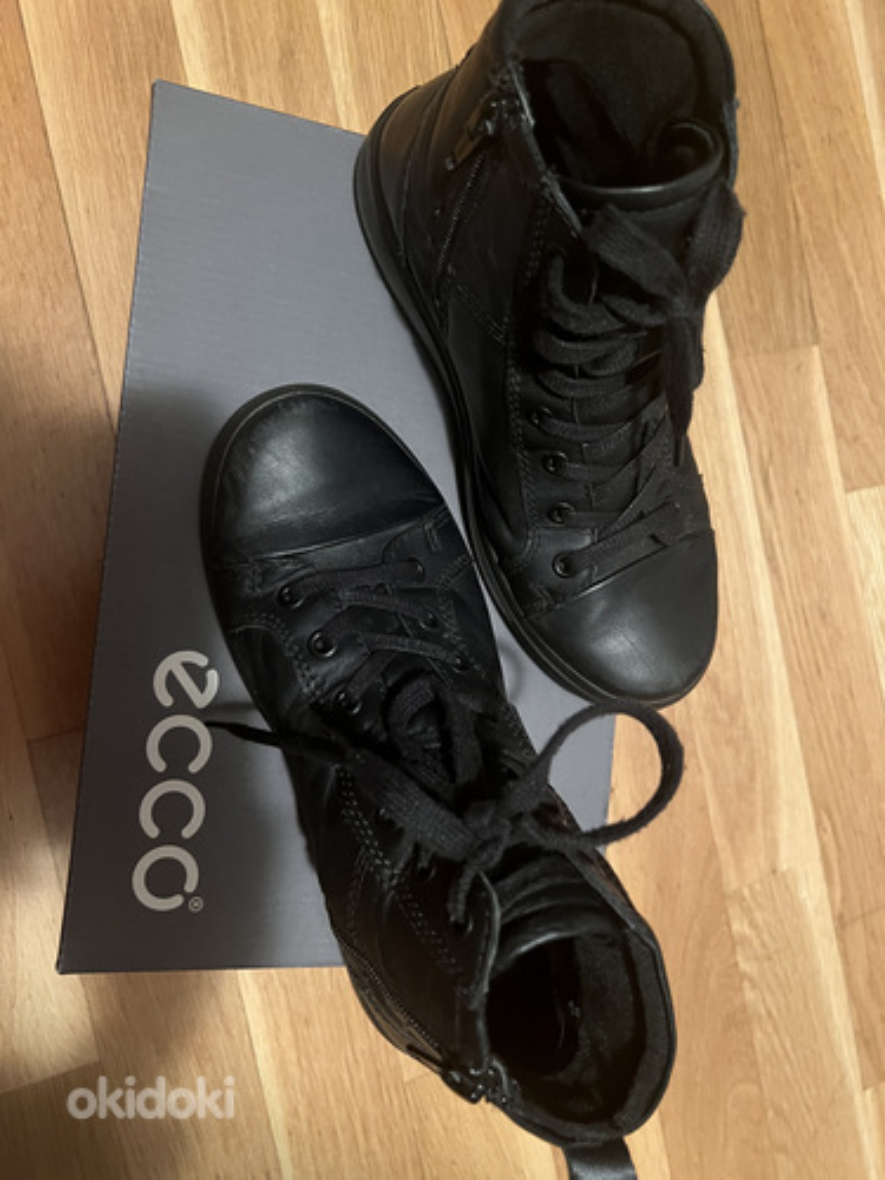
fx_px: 886
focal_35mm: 26
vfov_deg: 67.3
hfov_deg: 53.1
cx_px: 442
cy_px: 590
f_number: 1.5
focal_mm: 5.7
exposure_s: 1/25
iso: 500
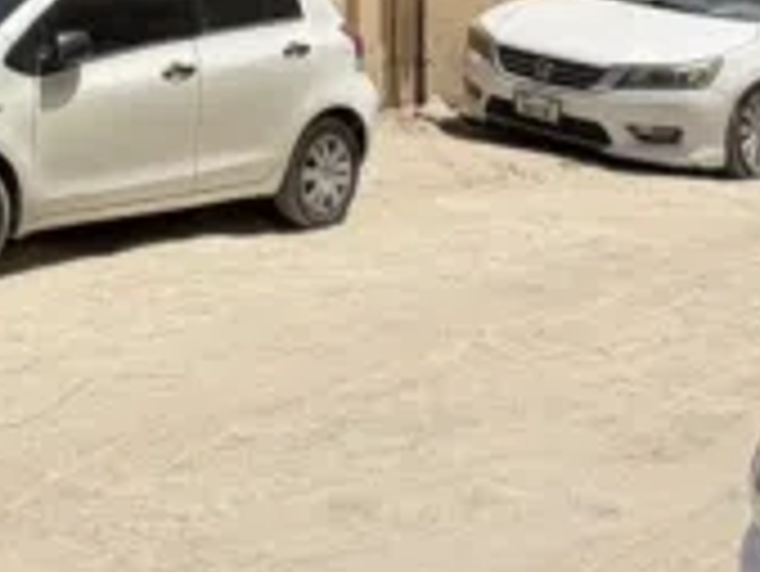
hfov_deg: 30.9
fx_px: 1164
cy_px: -414
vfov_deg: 20.7
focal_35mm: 53
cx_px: -139
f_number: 2.2
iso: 20
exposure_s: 1/841
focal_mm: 2.22
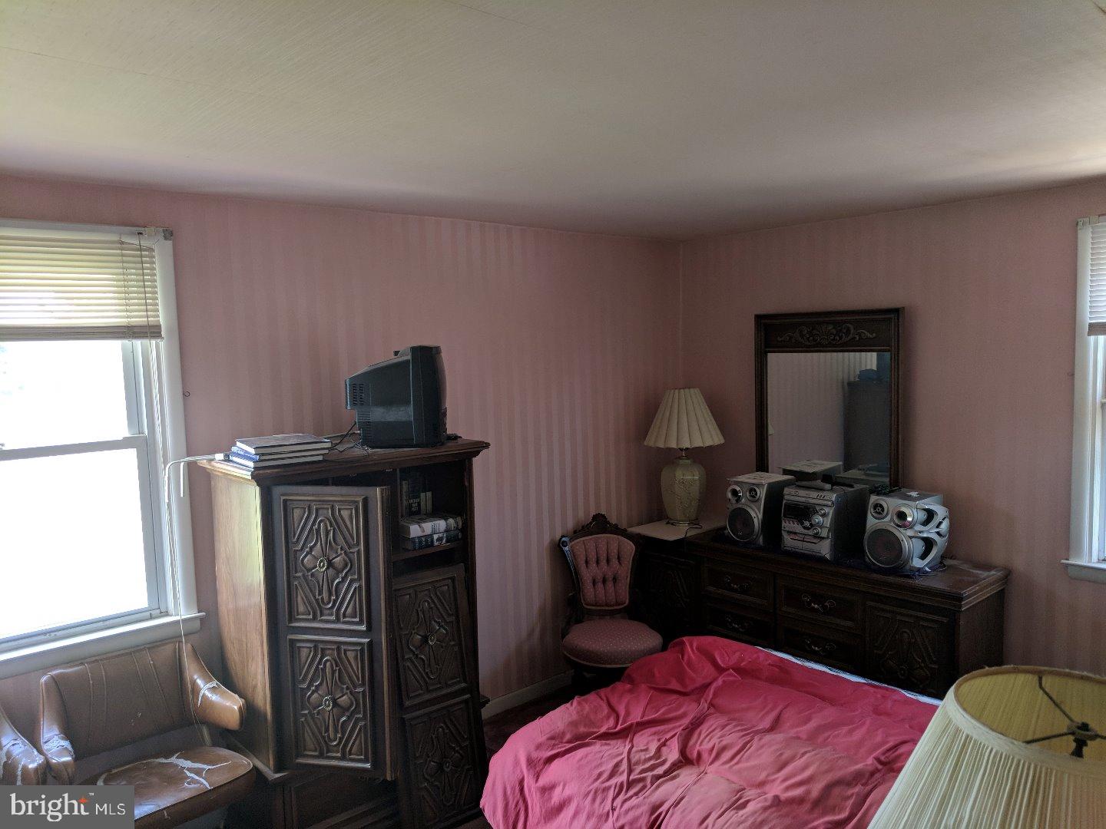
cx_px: 553
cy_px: 414
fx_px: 831
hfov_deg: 67.3
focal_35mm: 26
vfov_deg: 53.1
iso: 230
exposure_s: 1/120
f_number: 2
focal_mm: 4.67
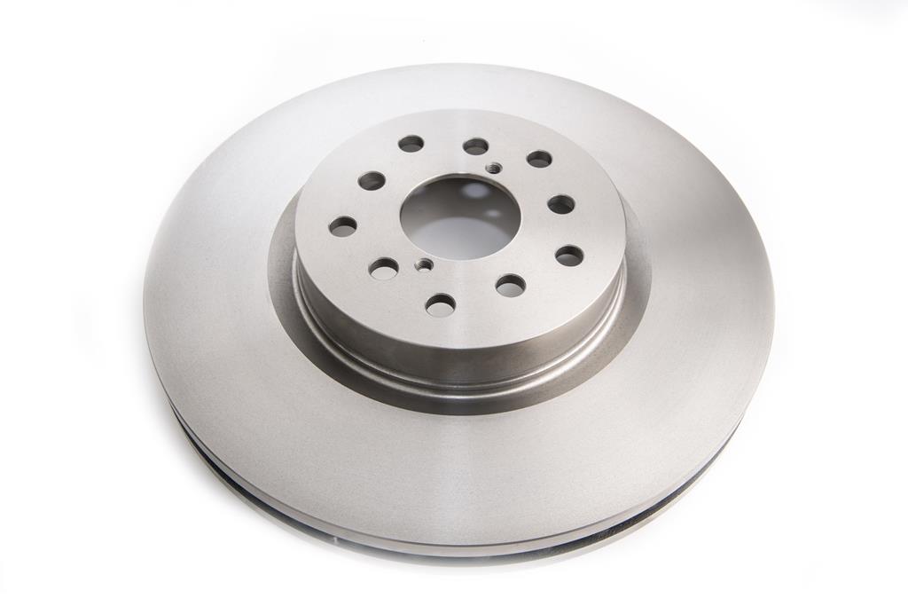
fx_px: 1261
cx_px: 454
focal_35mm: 50
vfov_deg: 27.0
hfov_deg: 39.6
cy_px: 303
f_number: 16
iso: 100
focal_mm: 50
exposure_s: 1/160
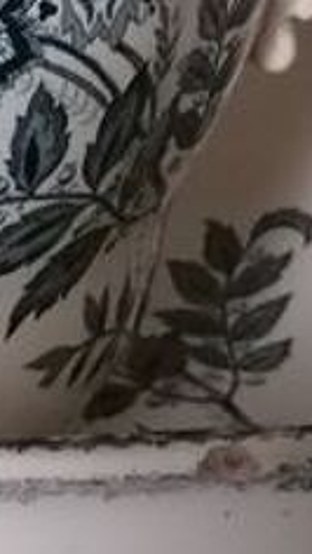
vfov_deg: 12.7
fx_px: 2438
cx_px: -232
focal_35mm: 166
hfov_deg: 7.1
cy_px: -50
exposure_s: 1/16.7
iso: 1250
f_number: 1.8
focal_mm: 4.75
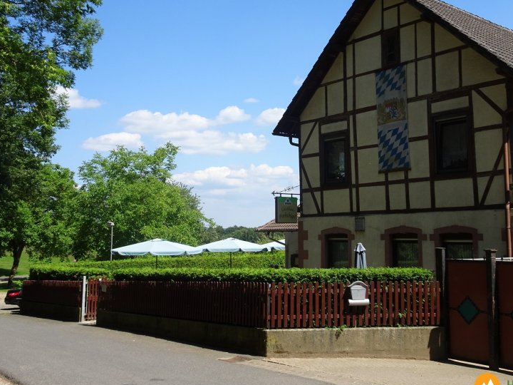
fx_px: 593
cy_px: 161
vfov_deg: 35.9
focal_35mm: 40
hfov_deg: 46.7
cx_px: 282
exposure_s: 1/640
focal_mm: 5.43
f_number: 4
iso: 80
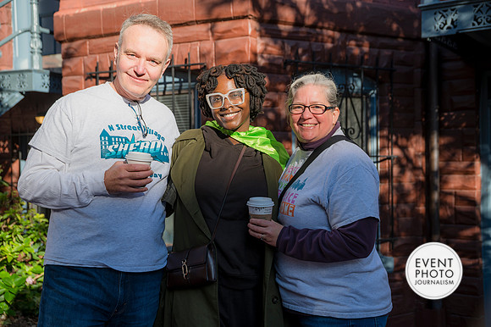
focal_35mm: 48
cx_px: 246
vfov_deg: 28.0
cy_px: 164
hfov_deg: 41.1
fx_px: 654
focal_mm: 48
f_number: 4.5
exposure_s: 1/250
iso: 100
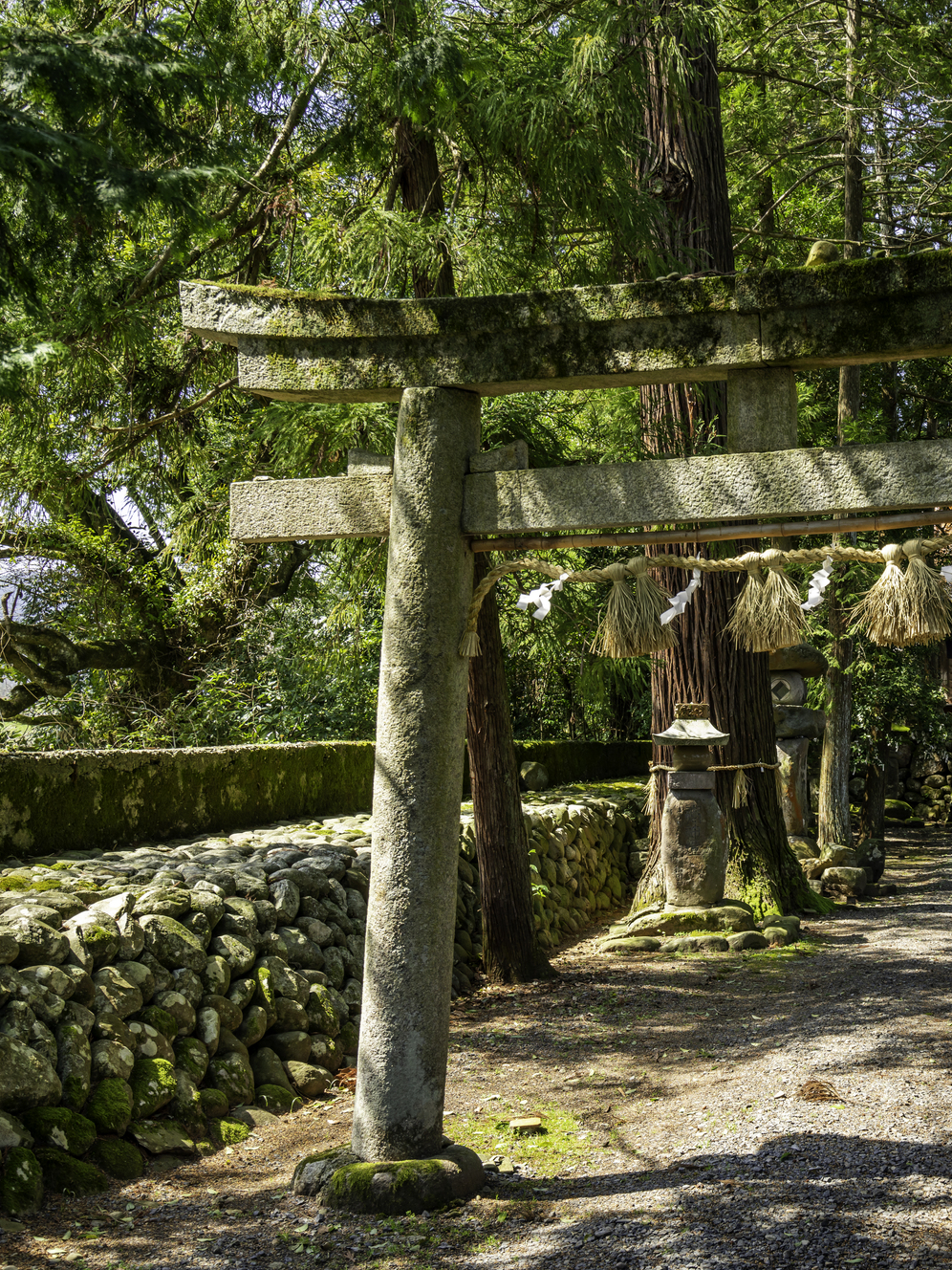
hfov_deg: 32.4
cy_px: 637
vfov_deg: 44.8
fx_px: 1540
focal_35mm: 42
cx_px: 878
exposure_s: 1/100
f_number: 7.1
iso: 200
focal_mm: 29
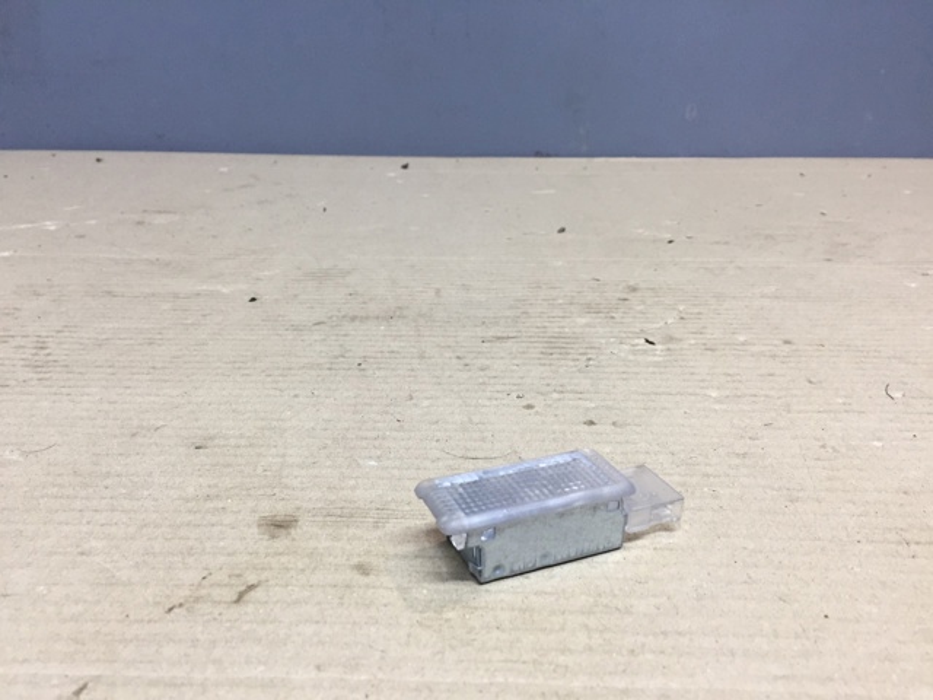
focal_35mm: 29
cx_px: 466
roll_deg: -1.7
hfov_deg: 61.7
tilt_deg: -22.6
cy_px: 350
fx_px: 782
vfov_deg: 48.2
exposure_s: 1/30
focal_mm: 4.15
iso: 50
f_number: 2.2
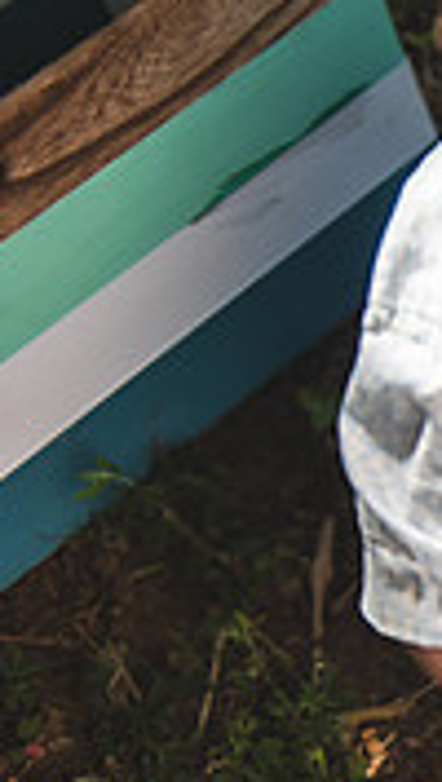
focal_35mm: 144
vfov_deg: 14.9
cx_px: 1269
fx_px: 2990
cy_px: 493
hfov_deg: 7.5
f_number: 2.8
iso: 100
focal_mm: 42
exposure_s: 1/800
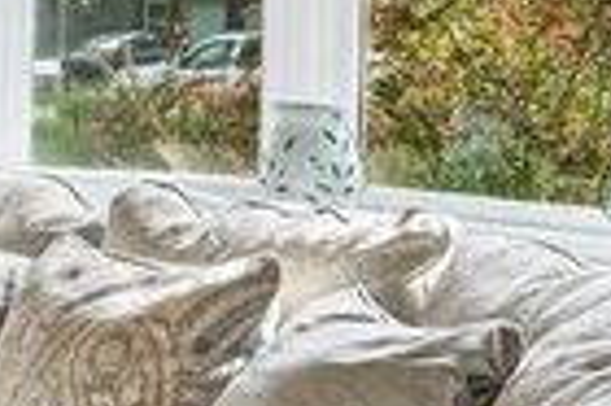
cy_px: 2
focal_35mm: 132
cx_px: -327
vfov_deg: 10.3
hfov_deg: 14.4
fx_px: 2238
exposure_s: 1/13
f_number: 9
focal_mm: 18
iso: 160
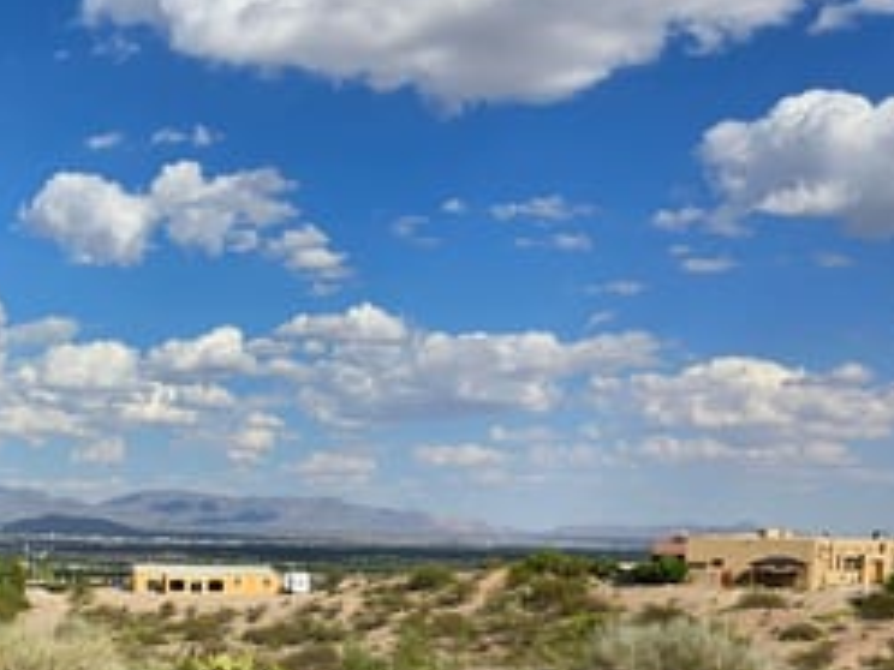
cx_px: -90
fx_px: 1343
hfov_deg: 32.4
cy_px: 620
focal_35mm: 52
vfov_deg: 26.9
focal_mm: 6.3
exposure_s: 1/1276
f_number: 1.7
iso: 12
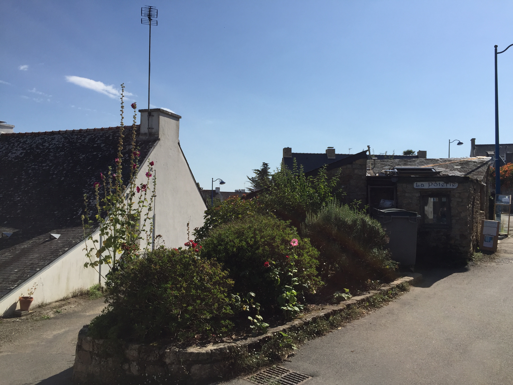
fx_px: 430
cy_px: 192
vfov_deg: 48.2
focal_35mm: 29
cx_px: 256
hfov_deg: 61.7
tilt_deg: +2.6
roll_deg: -1.8
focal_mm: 4.15
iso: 32
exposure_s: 1/3300
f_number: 2.2
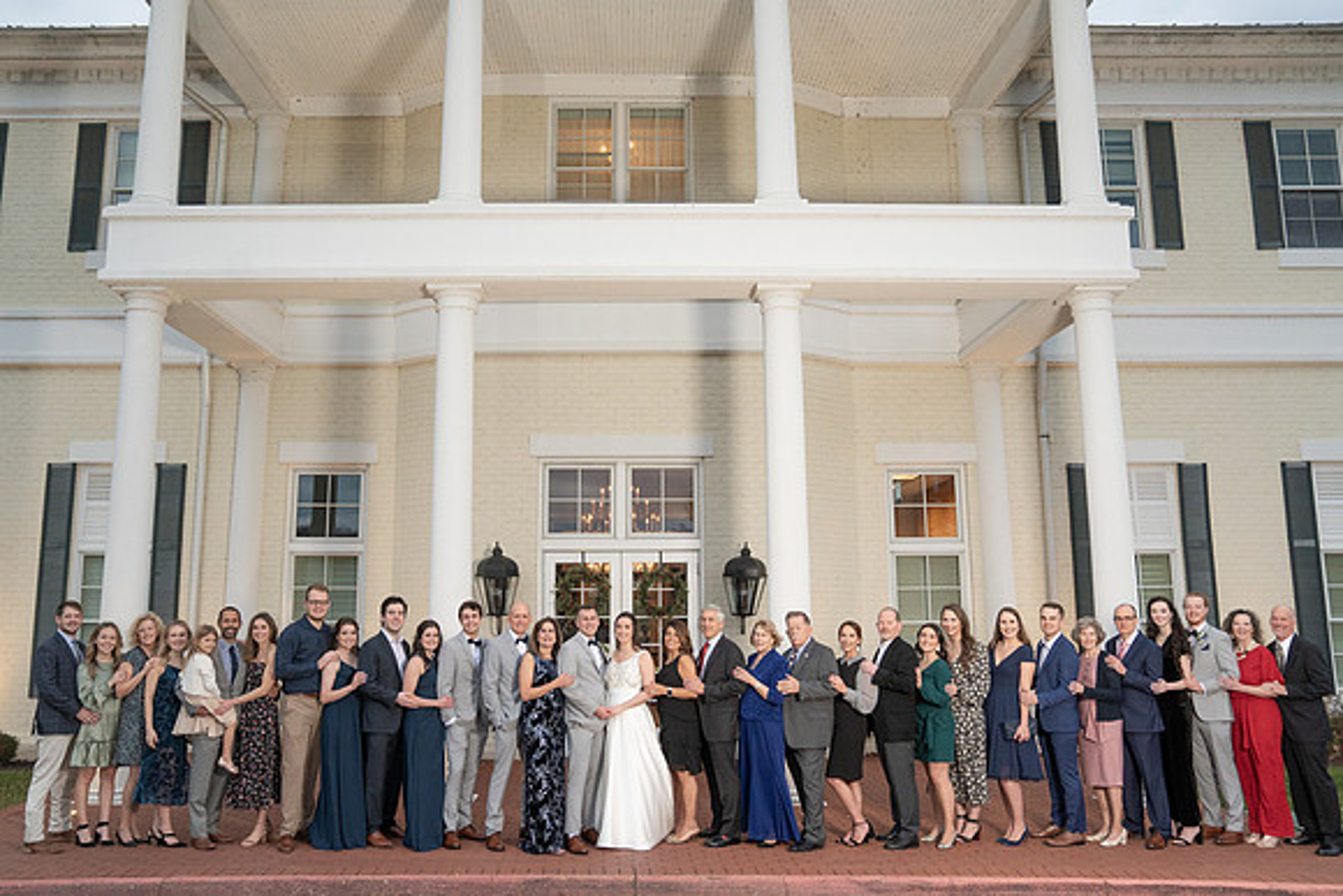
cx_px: 611
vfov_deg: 42.7
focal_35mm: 31
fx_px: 1145
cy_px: 413
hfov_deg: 60.7
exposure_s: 1/200
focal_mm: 28
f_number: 4
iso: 2000
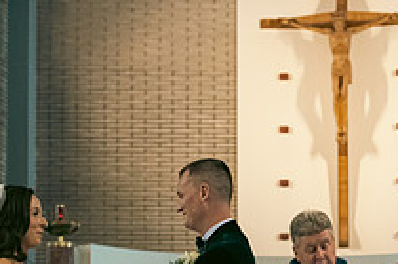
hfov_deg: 20.3
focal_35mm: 100
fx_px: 1105
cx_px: 274
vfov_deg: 13.2
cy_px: 337
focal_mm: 36
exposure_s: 1/160
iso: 1000
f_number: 3.5
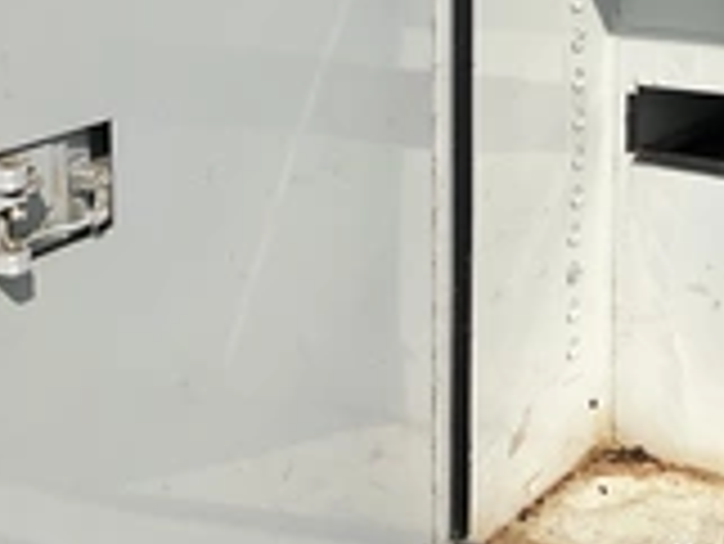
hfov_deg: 26.9
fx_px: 1507
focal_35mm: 72
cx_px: 477
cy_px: 18
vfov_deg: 19.9
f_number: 1.8
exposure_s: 1/5814
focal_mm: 3
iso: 25
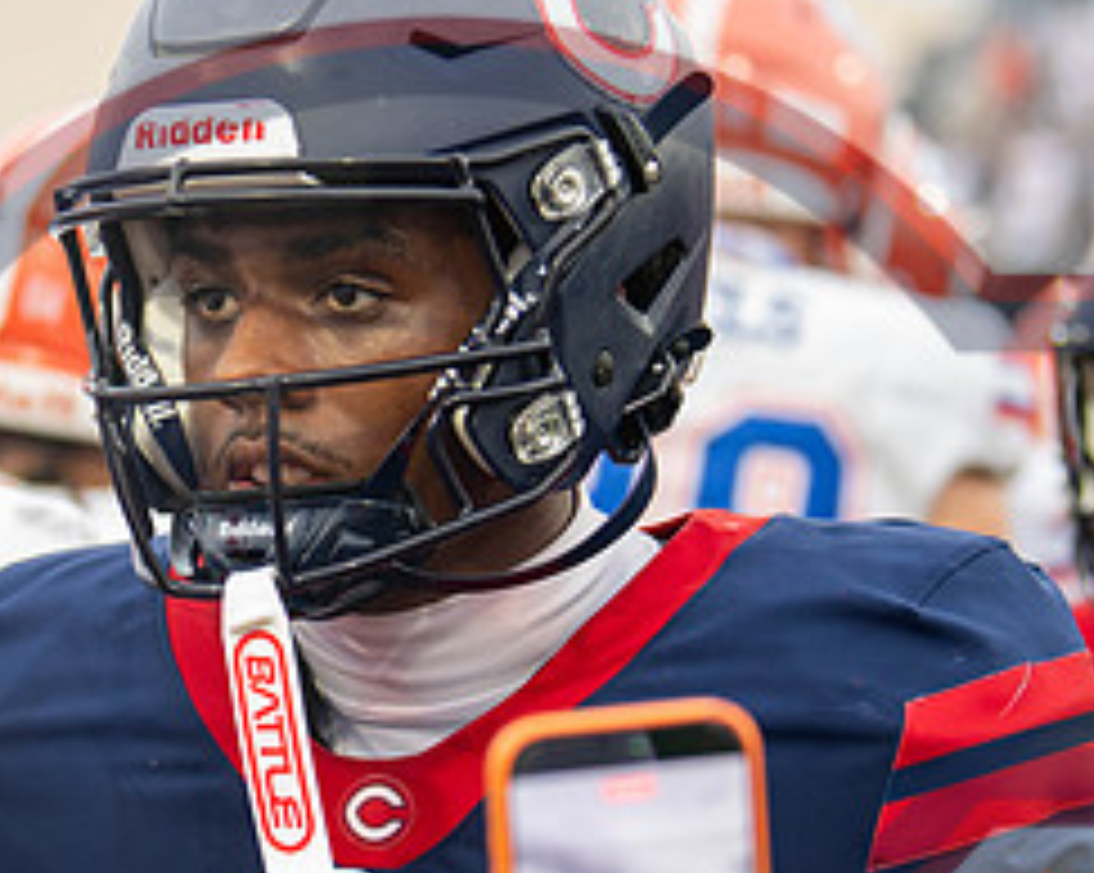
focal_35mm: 183
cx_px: 167
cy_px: 549
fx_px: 5920
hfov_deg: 10.5
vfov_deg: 8.4
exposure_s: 1/1000
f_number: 2.8
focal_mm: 70
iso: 2500
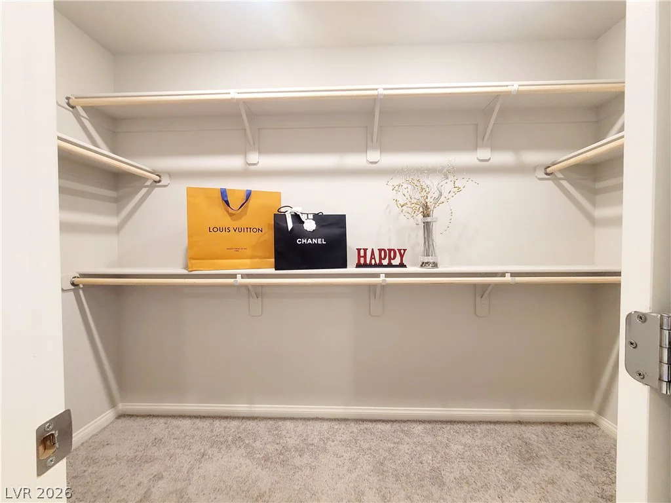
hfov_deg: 106.2
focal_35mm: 13
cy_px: 252
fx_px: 252
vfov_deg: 89.9
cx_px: 336
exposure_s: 1/60.2
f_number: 2.2
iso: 400
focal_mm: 2.2
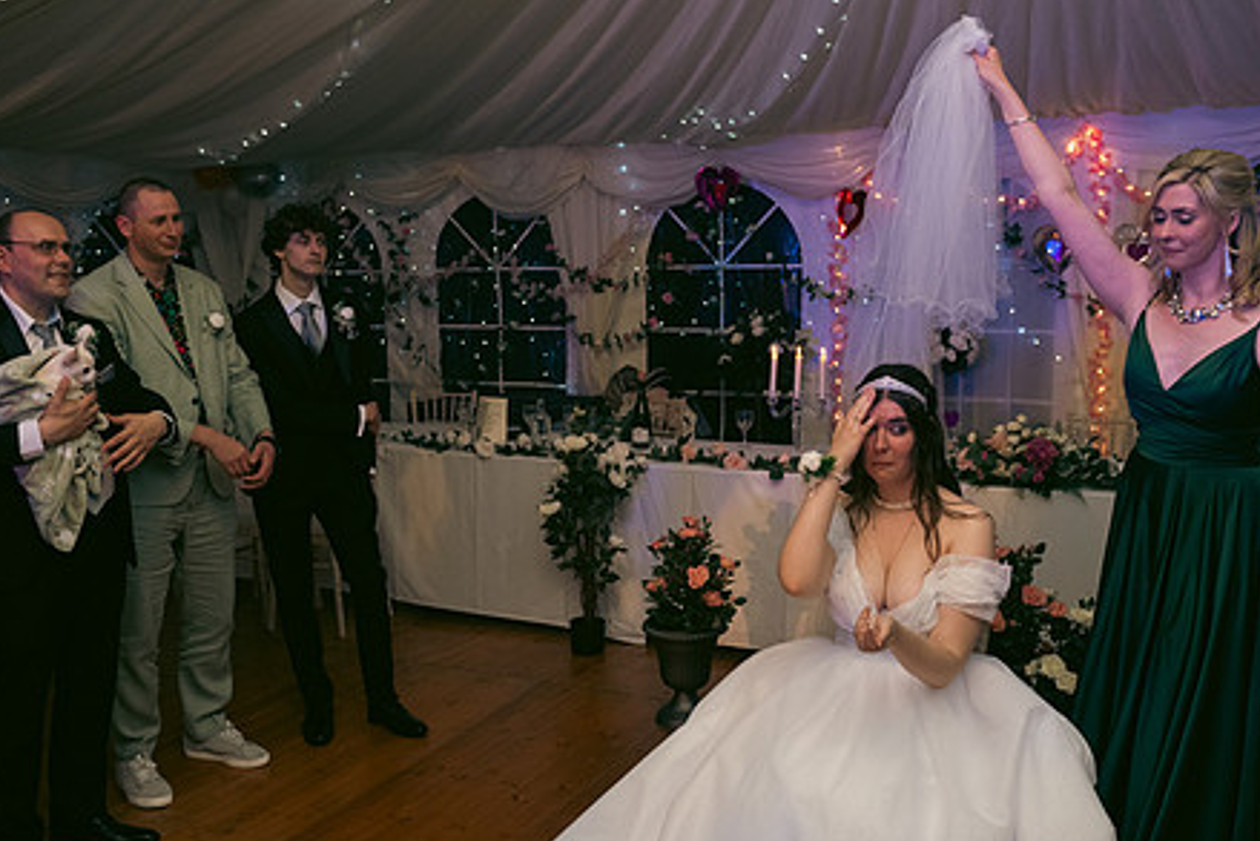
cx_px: 631
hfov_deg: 51.9
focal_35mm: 37
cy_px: 441
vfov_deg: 36.0
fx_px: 1295
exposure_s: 1/160
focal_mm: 28
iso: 800
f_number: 3.5
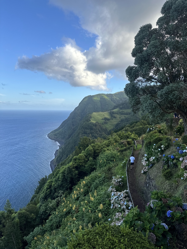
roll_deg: -0.7
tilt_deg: -5.5
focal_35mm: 24
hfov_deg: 56.8
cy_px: 124
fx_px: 173
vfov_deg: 71.6
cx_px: 94
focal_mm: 6.86
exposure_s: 1/1692
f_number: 1.78
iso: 80
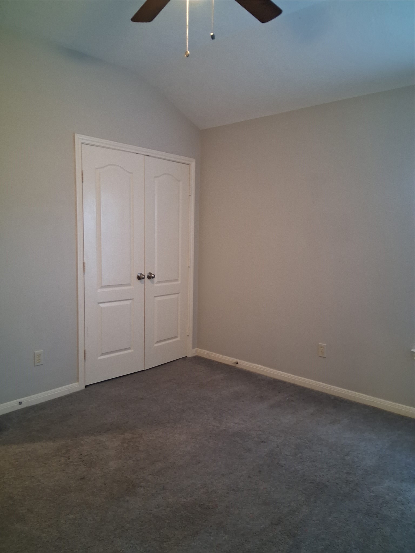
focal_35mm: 26
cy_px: 276
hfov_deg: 53.1
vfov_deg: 67.3
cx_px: 208
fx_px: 416
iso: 640
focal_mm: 3.98
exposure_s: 1/30
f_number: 1.8
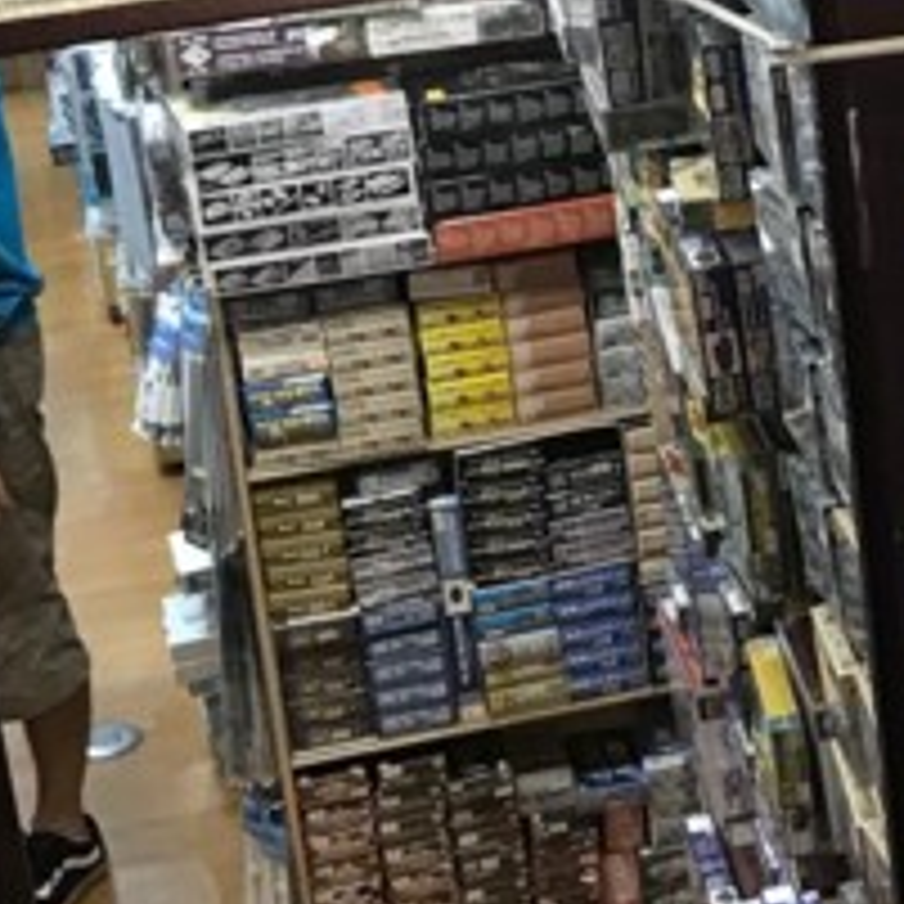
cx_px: 1336
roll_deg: +3.9
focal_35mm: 126
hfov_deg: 13.1
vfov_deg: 13.8
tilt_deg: -19.2
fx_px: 3723
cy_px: 274
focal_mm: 3.99
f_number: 1.8
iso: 40
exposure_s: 1/17
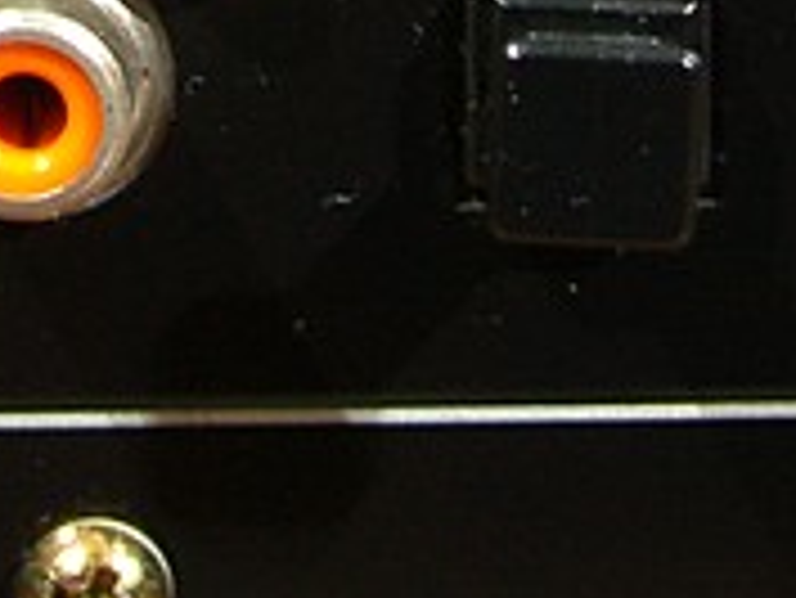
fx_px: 7156
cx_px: 94
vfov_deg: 4.8
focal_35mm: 311
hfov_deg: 6.4
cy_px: -234
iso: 50
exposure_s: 1/50
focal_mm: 14.2
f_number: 2.8
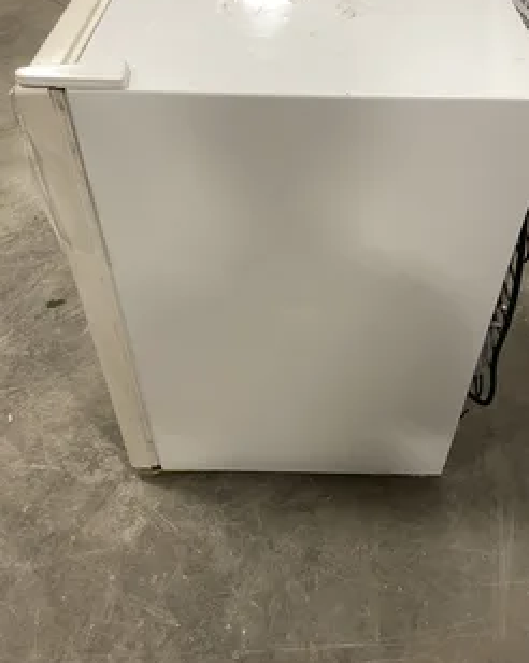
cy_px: 263
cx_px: 297
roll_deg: +1.0
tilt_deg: -42.7
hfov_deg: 44.4
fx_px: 646
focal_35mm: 33
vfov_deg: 53.8
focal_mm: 4.2
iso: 160
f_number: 1.6
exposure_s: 1/60
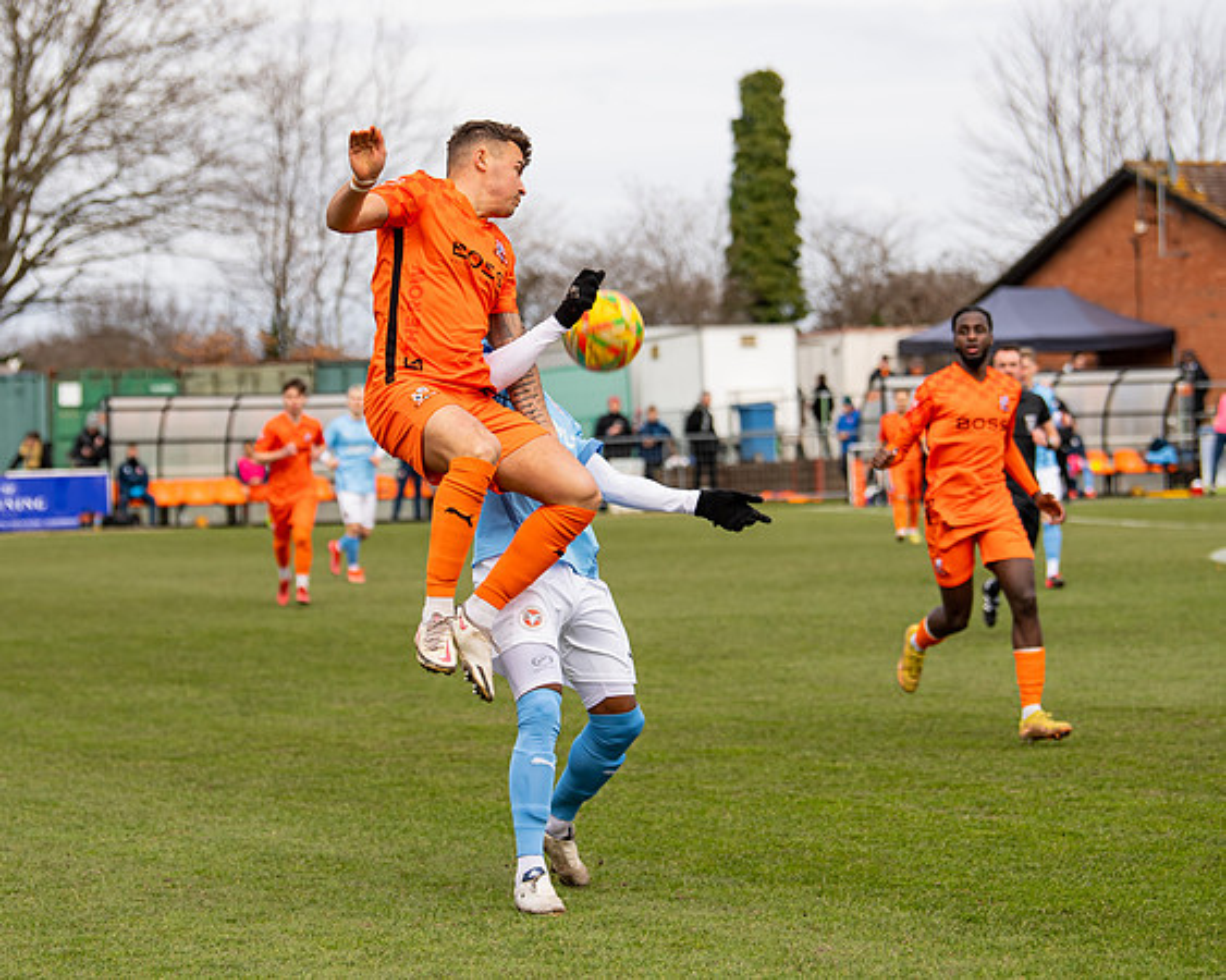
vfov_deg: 10.9
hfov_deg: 13.7
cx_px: 559
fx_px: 5120
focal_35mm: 141
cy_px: 436
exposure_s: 1/500
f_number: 4
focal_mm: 102
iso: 200
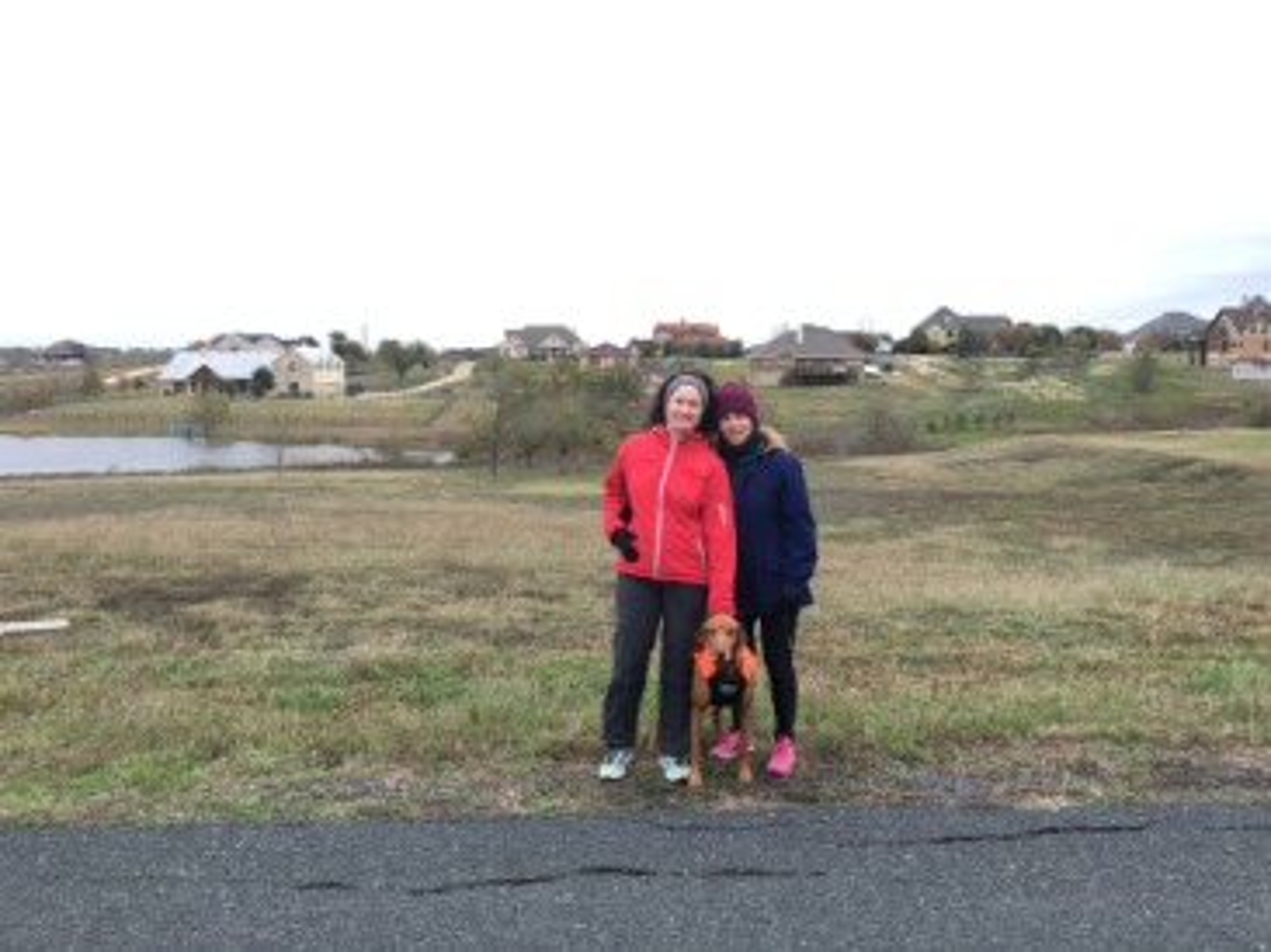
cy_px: 476
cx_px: 636
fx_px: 1064
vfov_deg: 48.2
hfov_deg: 61.7
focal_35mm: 29
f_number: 2.2
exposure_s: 1/120
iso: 32
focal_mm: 4.15
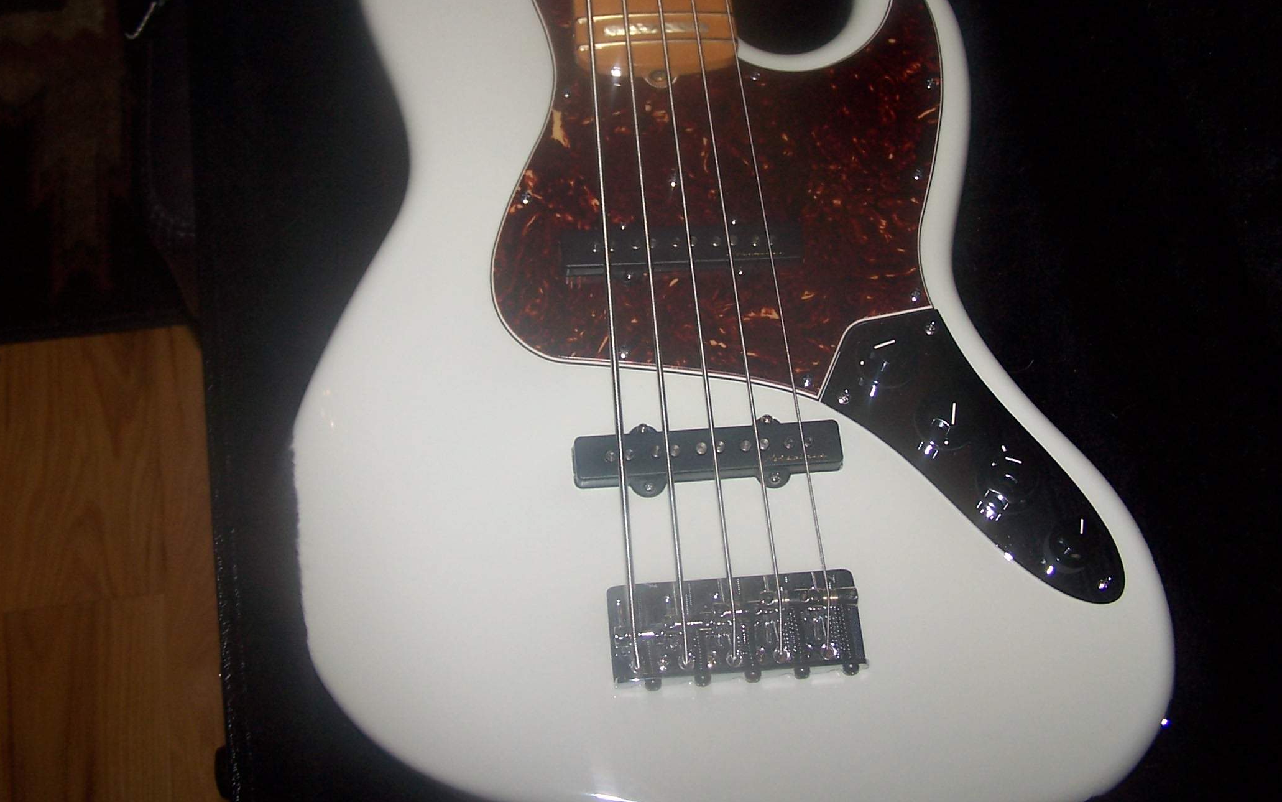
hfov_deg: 44.4
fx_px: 1572
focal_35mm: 45
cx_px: 651
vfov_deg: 28.5
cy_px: 286
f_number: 2.8
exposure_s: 1/60
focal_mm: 6.3
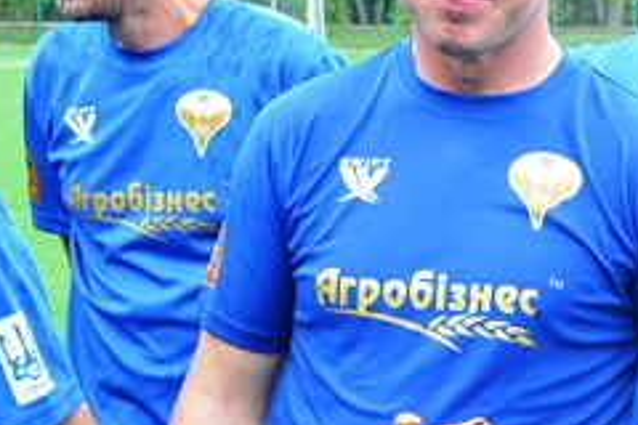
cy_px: 219
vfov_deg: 10.7
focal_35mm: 128
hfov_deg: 15.9
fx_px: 2268
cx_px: 505
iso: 200
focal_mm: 32
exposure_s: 1/60
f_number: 8
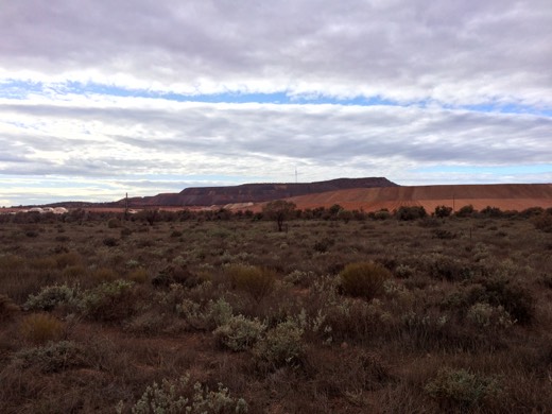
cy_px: 207
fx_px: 462
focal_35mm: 29
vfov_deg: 48.2
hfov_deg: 61.7
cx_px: 276
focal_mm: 4.15
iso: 32
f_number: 2.2
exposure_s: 1/1520
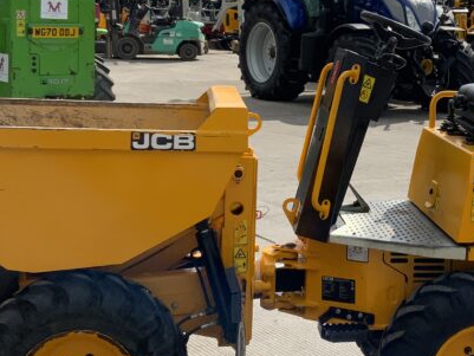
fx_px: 1014
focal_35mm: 74
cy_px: 116
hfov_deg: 25.9
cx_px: 377
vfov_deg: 19.8
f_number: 1.8
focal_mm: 3
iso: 16
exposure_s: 1/3322
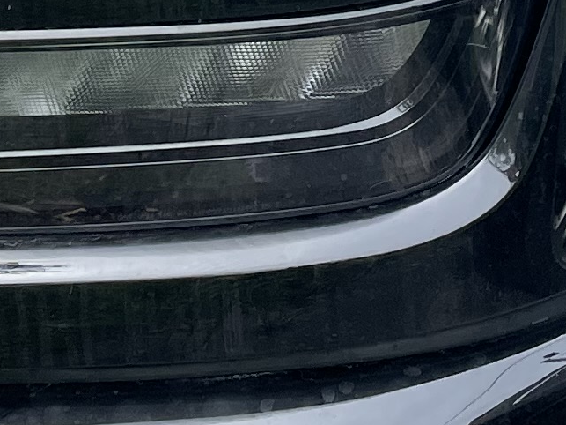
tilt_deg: -8.3
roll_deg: +1.8
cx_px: 437
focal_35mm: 163
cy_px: -454
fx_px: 2665
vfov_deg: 8.6
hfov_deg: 12.1
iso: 32
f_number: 1.6
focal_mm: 4.2
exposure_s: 1/1182
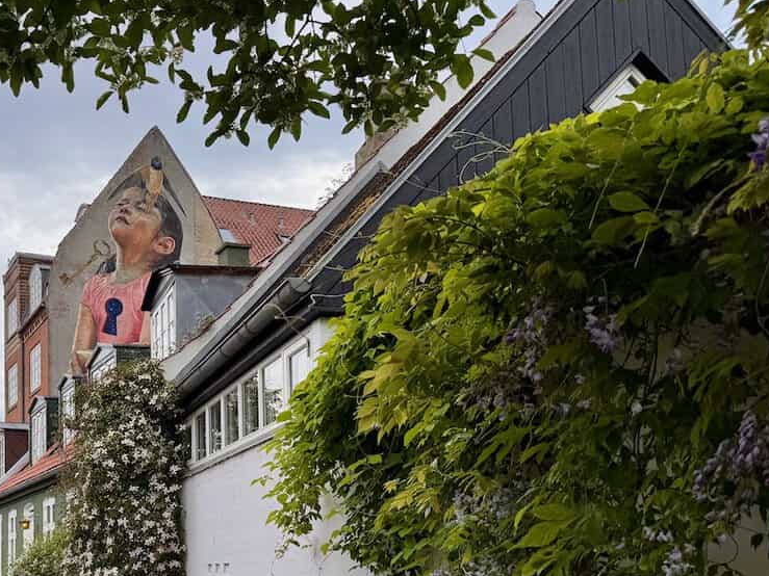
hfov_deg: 44.1
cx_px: 133
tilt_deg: +6.4
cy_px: 476
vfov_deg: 34.6
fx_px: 888
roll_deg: +0.8
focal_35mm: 40
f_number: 1.78
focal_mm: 6.76
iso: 80
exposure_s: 1/3802
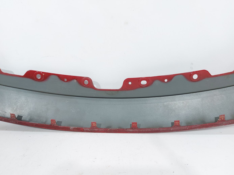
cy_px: 88
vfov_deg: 56.8
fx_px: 162
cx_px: 117
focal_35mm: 24
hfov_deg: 71.6
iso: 64
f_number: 1.8
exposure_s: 1/50
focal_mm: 5.23
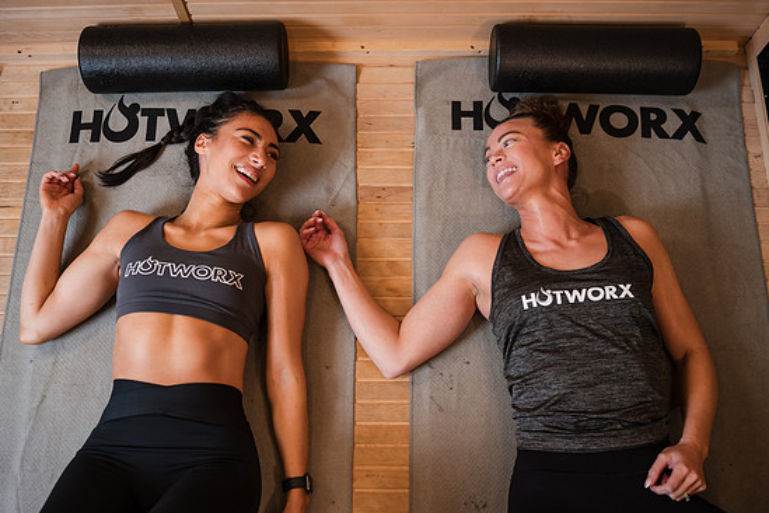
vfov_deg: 35.9
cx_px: 368
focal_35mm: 37
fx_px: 790
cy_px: 270
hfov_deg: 51.9
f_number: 3.2
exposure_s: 1/125
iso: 400
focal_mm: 35
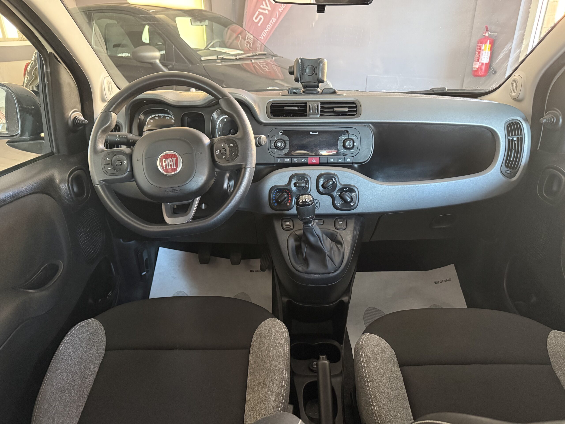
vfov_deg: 56.8
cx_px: 282
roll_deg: +0.0
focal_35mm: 24
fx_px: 392
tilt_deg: -25.3
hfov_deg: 71.6
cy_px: 212
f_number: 1.78
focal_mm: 6.76
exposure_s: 1/40
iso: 800
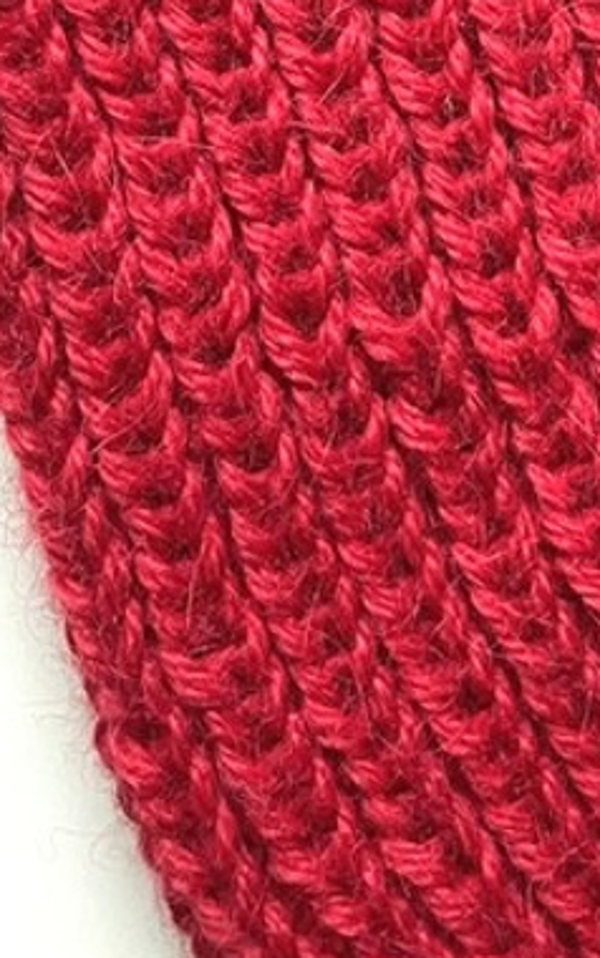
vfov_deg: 22.6
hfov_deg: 14.5
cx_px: 741
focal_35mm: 87
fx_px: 2273
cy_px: -58
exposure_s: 1/53
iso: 500
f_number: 1.6
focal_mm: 4.2
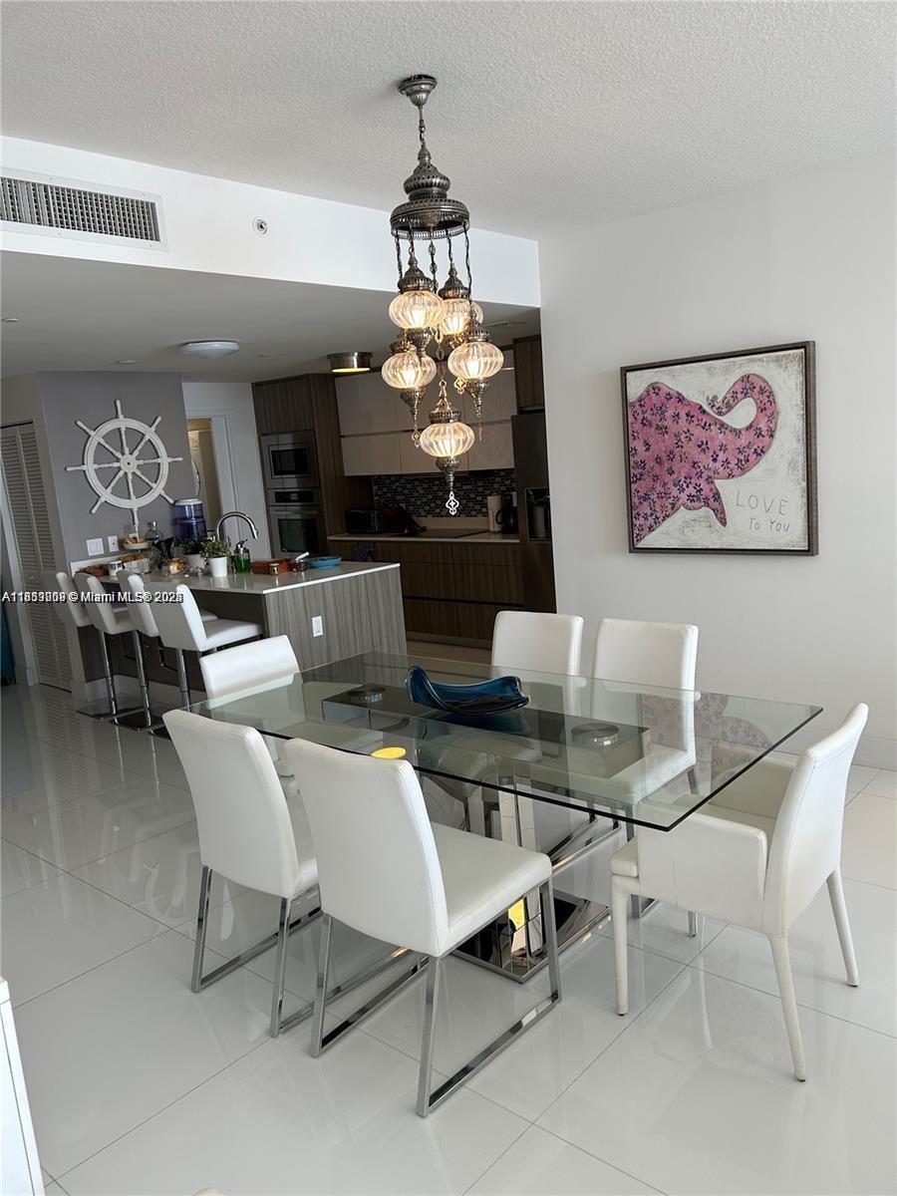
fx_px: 898
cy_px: 598
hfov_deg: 53.1
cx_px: 448
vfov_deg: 67.3
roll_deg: +4.4
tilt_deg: -9.2
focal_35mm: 26
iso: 64
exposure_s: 1/120
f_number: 1.5
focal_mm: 5.7
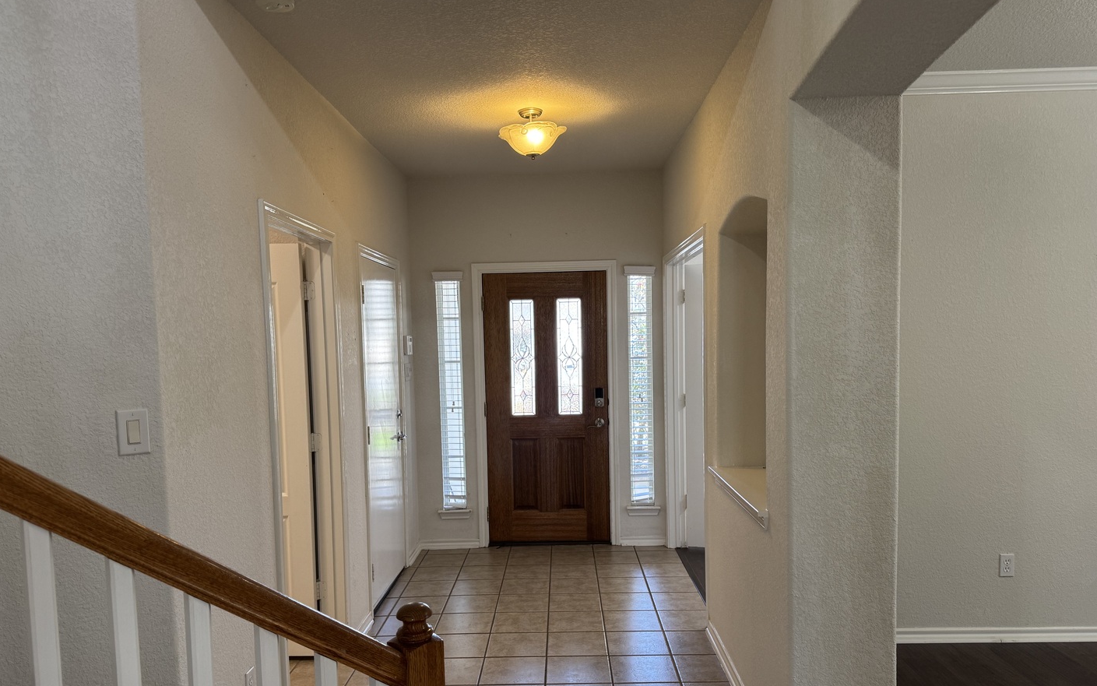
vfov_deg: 47.4
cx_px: 540
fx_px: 777
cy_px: 398
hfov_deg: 70.4
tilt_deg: -6.2
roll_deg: +2.0
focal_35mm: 26
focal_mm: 6.76
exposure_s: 1/60
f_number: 1.78
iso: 125
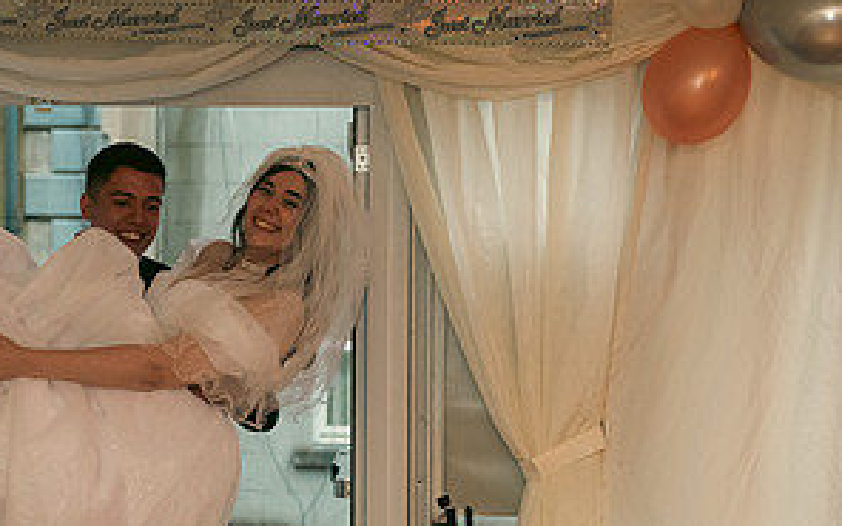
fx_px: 2570
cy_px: 411
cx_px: 290
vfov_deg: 11.7
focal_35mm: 112
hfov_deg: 18.6
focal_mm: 56
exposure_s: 1/160
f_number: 3.5
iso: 800
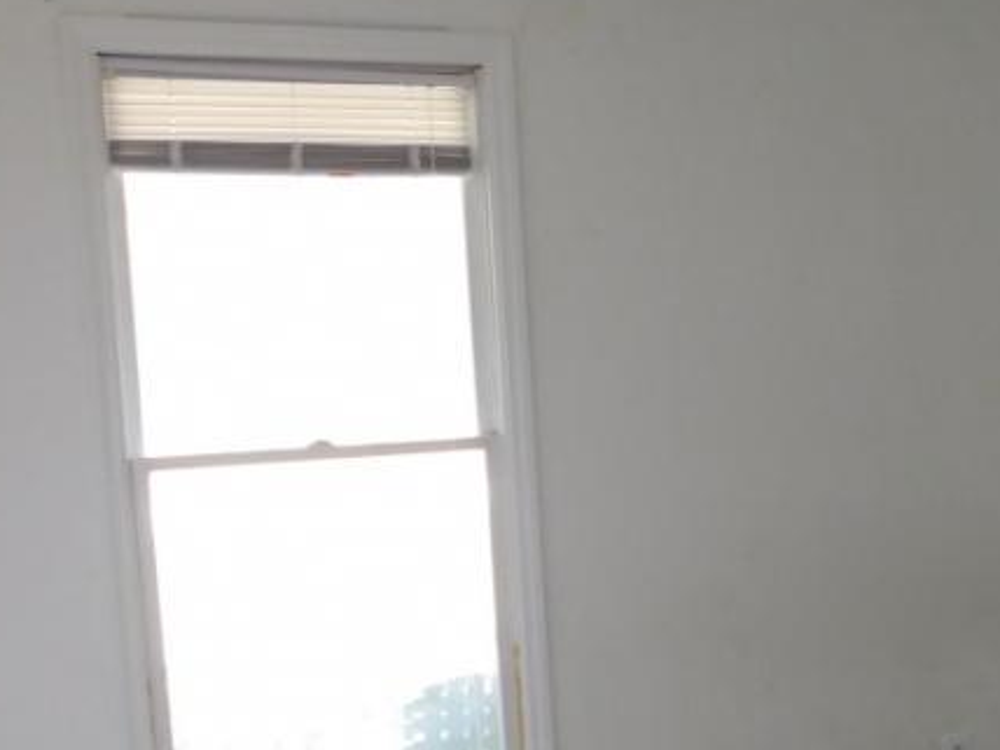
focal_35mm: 55
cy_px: 528
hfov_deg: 34.2
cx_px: 755
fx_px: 1589
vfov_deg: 26.3
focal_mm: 4
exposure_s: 1/30
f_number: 3
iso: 200
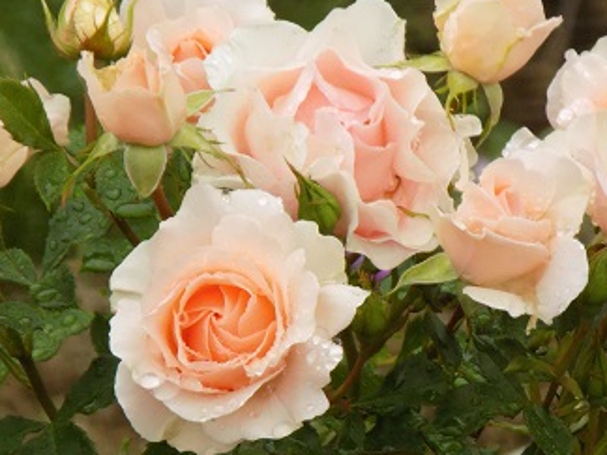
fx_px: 12696
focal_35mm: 724
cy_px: 288
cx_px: 332
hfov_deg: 2.7
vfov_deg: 2.1
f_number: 5.9
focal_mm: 87
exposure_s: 1/125
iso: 280
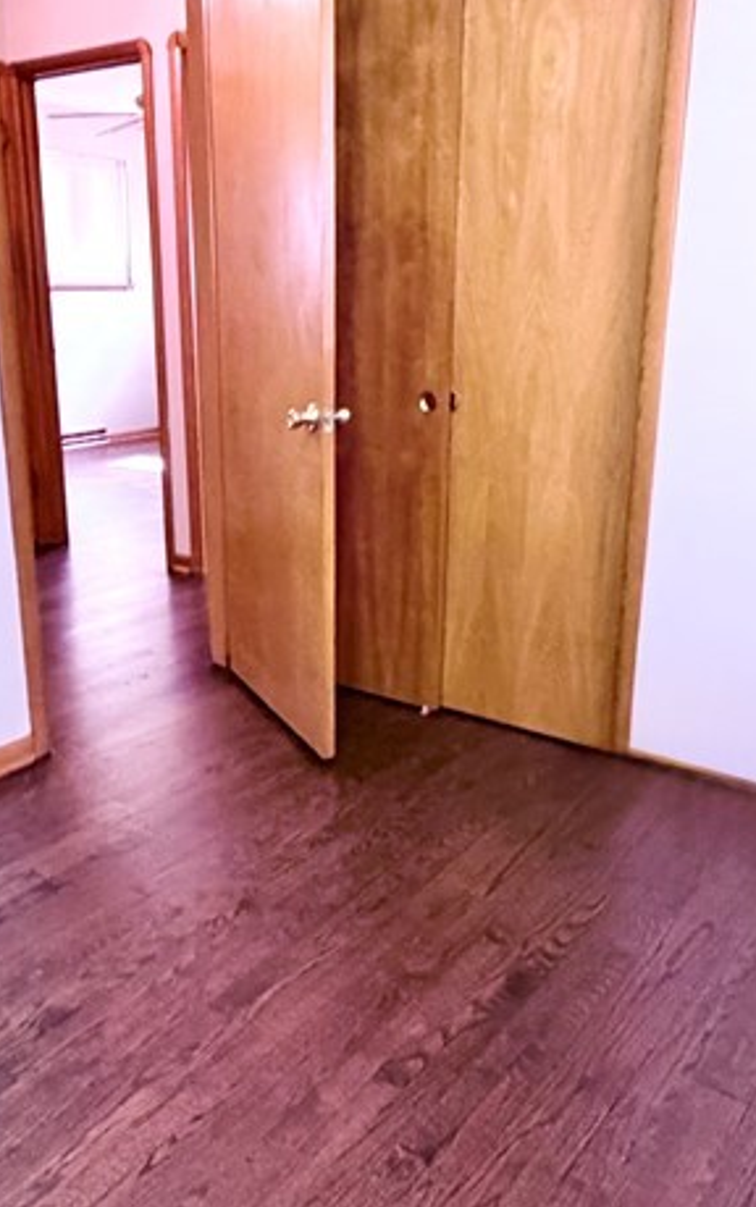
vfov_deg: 58.1
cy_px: 622
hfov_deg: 38.4
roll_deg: -0.6
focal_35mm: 33
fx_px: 1087
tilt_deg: -19.7
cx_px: 360
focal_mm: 2.22
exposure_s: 1/60
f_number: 2.2
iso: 640
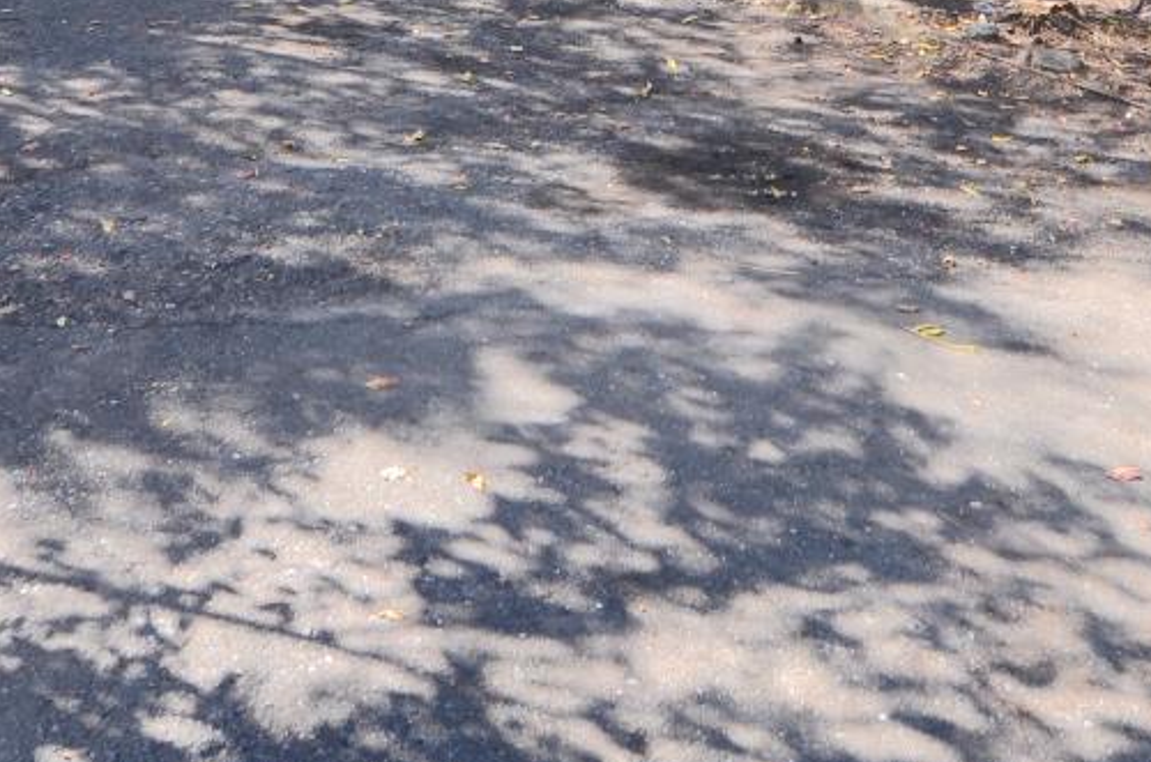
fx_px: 1579
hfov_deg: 40.0
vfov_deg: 22.7
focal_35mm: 50
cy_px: -344
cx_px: 656
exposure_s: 1/80
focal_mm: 11
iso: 100
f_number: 7.1
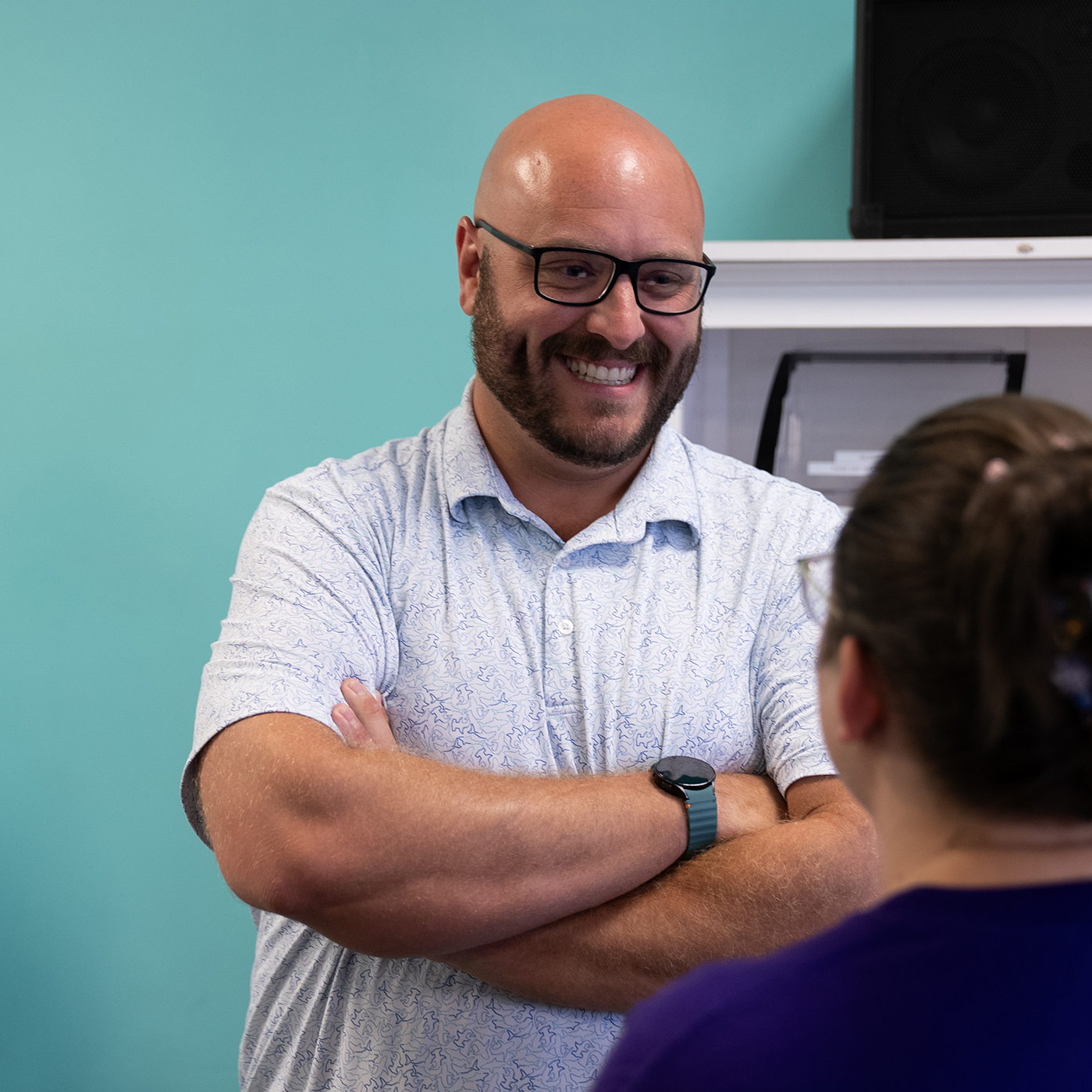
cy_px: 540
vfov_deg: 29.6
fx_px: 2070
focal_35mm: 58
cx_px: 735
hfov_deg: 29.3
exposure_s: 1/125
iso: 500
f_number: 2.8
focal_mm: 45
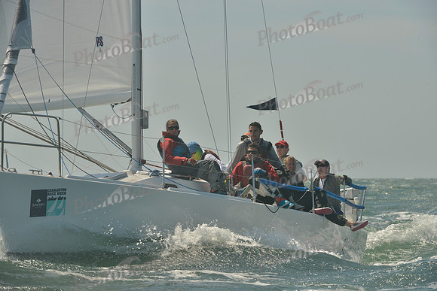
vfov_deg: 6.9
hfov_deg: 10.3
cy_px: 146
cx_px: 218
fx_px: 2428
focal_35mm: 200
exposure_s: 1/1250
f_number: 10
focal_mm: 200
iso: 280
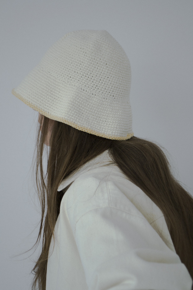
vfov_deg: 28.1
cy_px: 145
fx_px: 579
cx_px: 96
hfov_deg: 18.9
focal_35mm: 72
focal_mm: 48
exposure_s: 1/80
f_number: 5.6
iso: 160
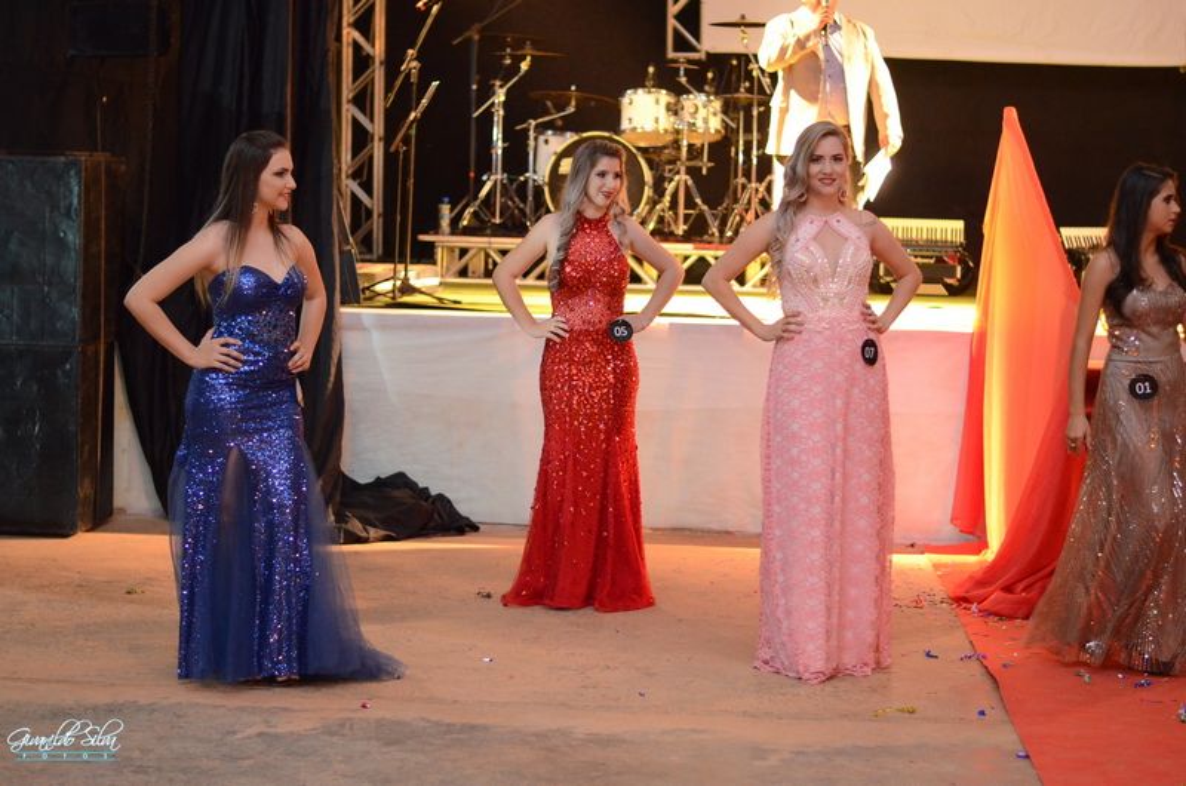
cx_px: 593
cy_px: 393
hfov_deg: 27.0
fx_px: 2466
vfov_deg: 18.1
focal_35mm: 75
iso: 3200
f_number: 1.8
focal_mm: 50
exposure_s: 1/60
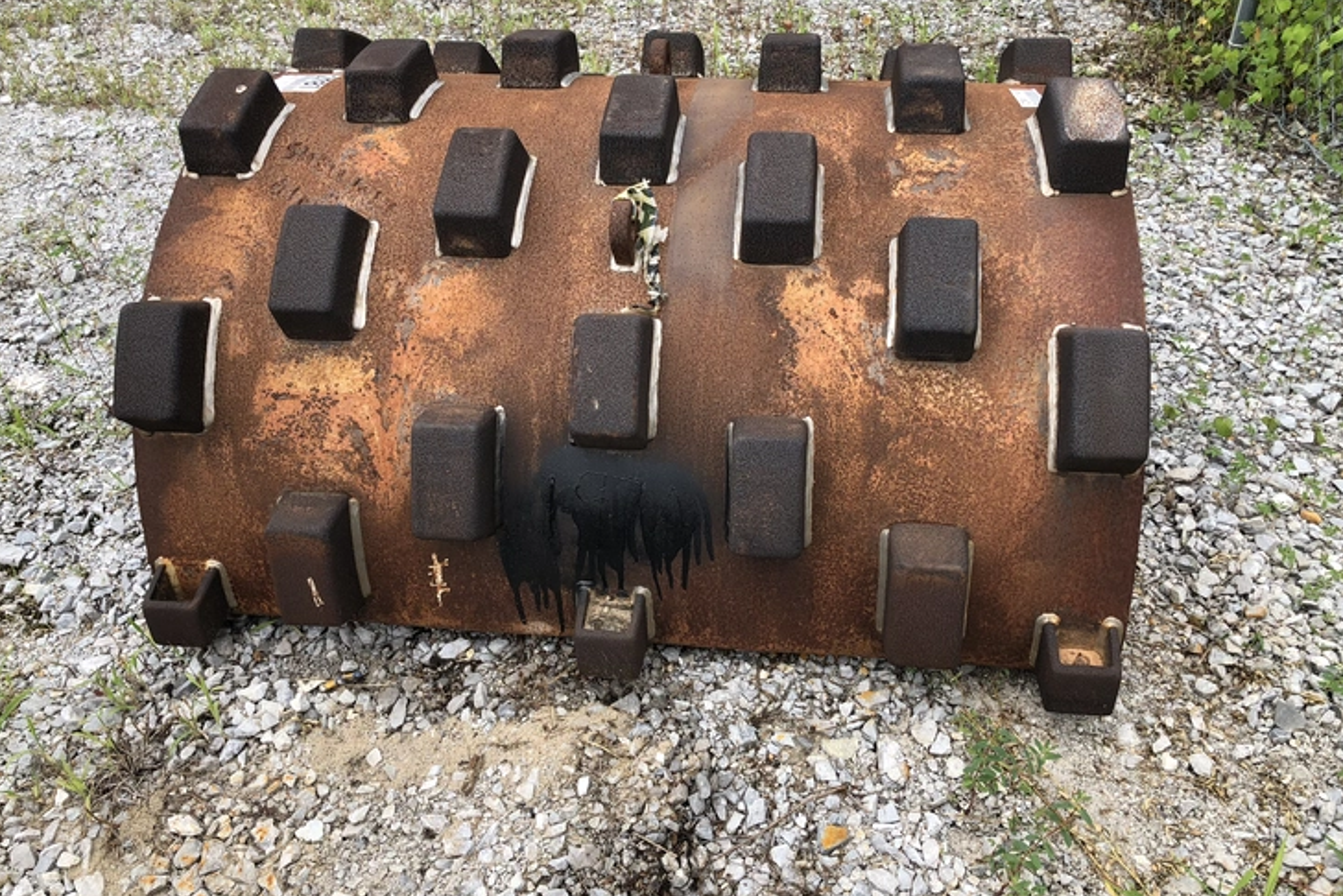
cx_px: 660
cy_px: 392
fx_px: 1120
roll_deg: +4.7
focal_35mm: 30
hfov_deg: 61.9
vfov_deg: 43.6
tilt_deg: -35.4
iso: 20
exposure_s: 1/1012
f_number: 1.8
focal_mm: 4
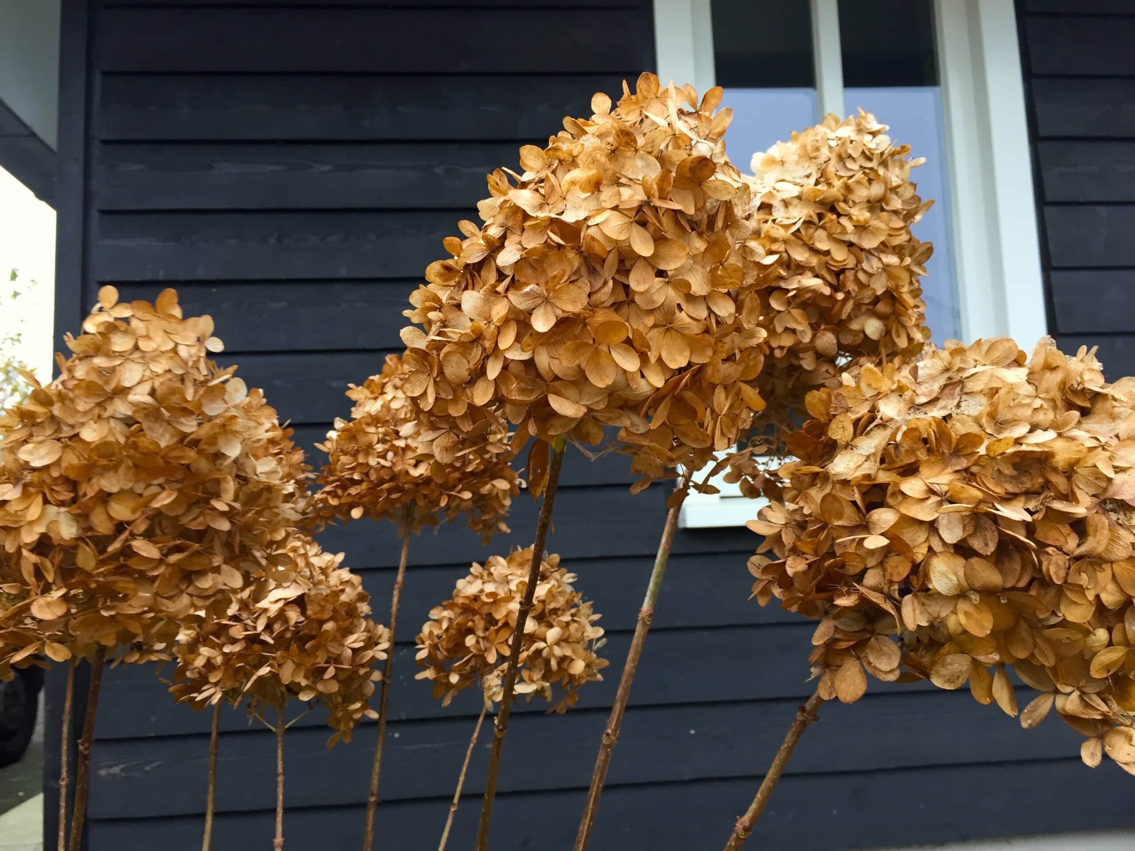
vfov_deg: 48.2
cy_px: 426
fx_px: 951
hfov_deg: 61.7
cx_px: 568
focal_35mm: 29
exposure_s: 1/33
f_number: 2.2
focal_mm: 4.15
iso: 32
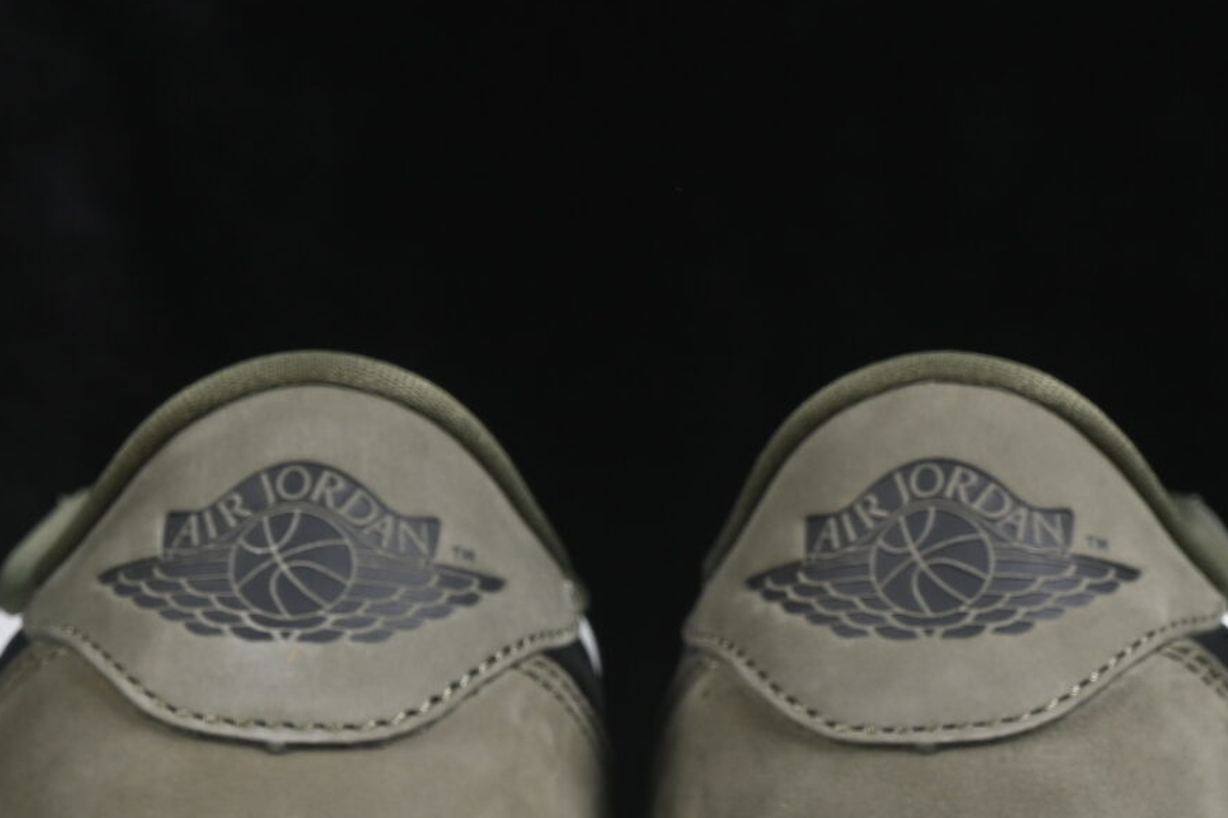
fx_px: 7537
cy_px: 475
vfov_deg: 6.2
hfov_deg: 9.3
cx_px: 671
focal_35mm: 221
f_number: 7.1
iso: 160
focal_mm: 50
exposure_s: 1/60
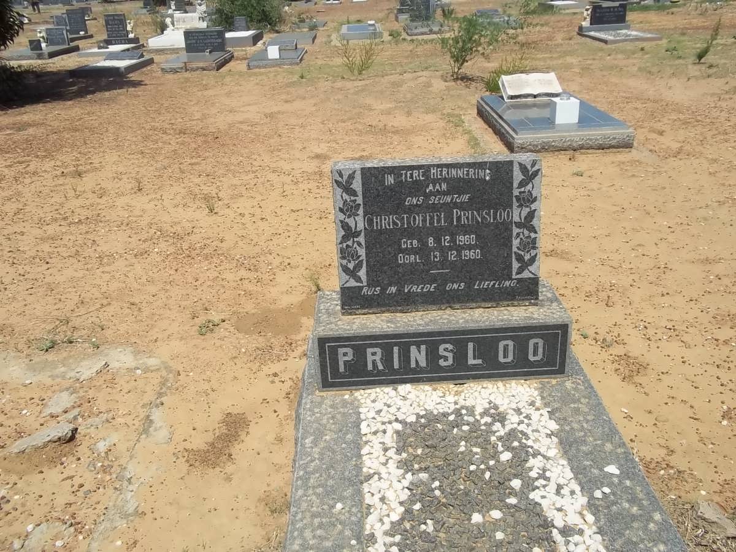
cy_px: 276
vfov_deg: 44.2
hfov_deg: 56.8
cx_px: 368
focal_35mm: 32
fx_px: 680
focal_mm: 5.7
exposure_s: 1/640
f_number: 5.5
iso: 80
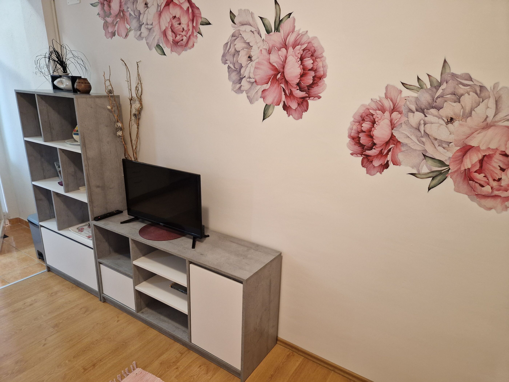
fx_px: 338
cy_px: 191
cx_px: 254
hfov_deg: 73.9
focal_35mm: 23
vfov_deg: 58.9
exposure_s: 1/100
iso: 400
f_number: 1.8
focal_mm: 5.4
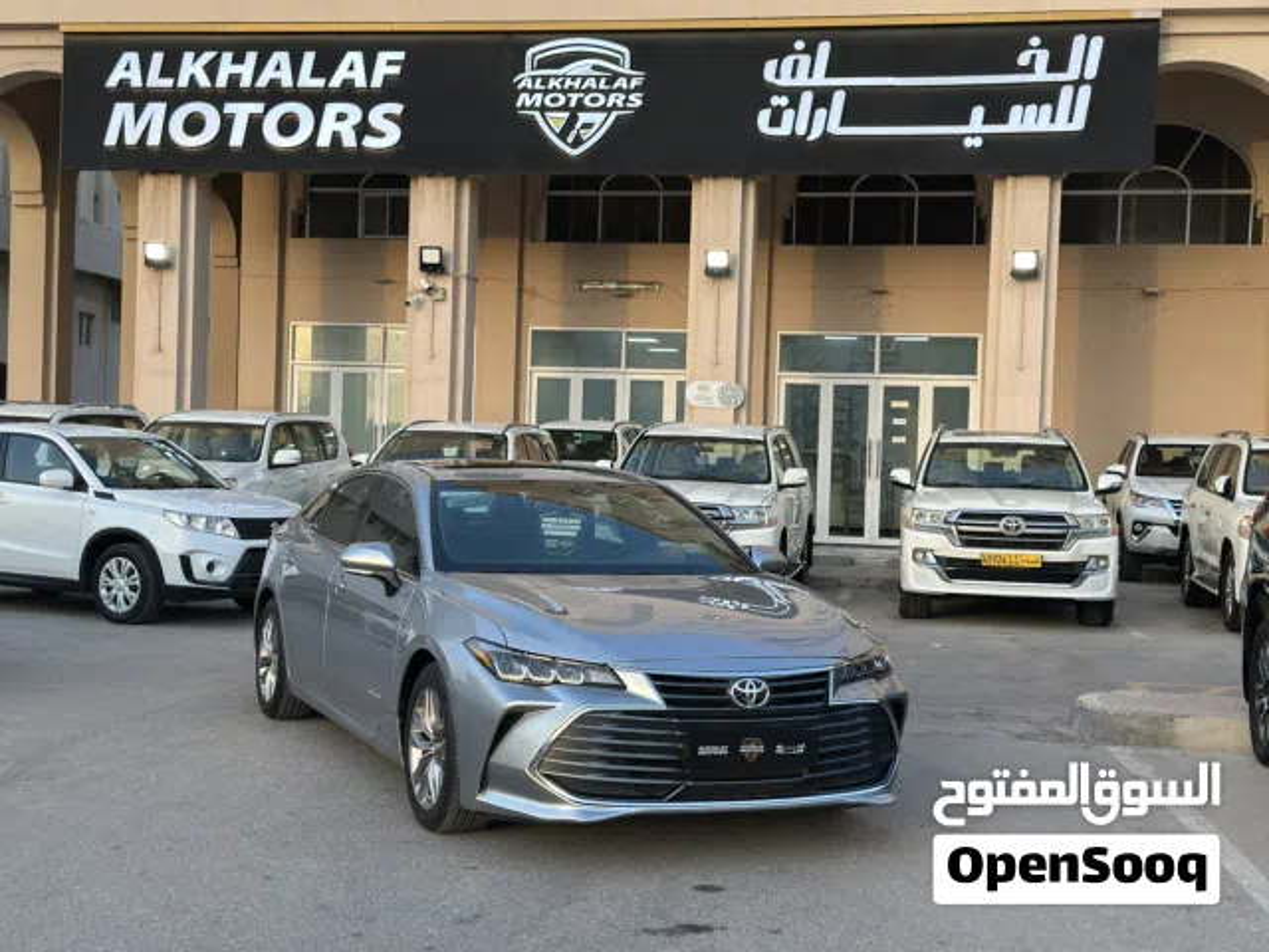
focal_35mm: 48
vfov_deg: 30.3
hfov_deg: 39.7
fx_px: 1760
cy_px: 476
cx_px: 634
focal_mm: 6.86
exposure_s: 1/519
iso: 80
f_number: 1.78
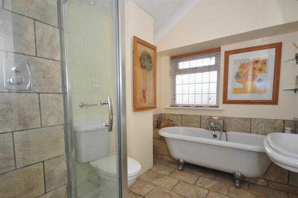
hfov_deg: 95.0
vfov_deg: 71.9
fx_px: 136
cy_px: 99
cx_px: 149
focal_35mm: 16
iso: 200
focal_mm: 11
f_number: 4.2
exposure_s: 1/80
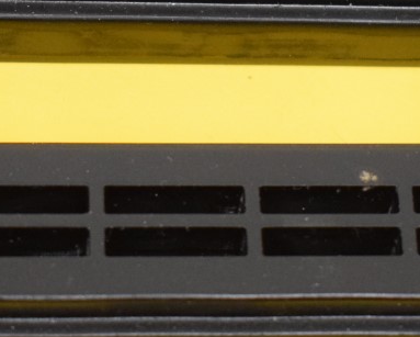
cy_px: 181
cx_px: 252
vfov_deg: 9.1
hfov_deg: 11.3
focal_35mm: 171
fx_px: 2125
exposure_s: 1/125
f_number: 4.2
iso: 2800
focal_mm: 31
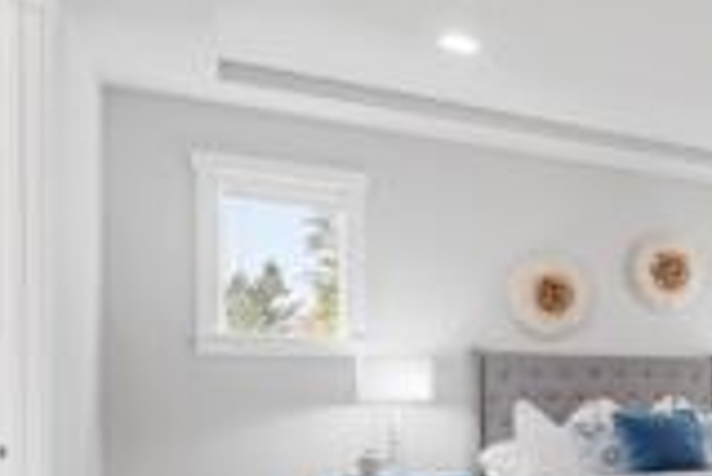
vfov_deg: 32.9
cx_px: 863
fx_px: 792
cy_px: 345
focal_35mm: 40
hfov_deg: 36.7
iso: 100
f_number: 11
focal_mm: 16
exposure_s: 1.3
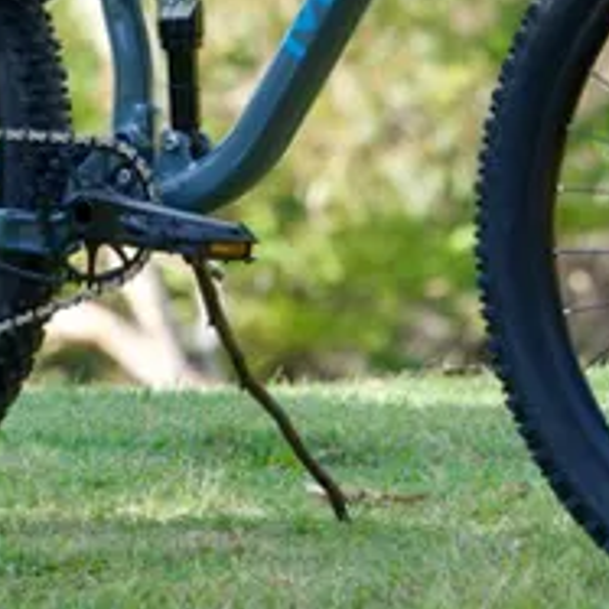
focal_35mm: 790
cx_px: 345
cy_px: -31
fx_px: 15721
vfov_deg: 2.2
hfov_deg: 2.2
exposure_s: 1/160
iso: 160
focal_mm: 145
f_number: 5.6
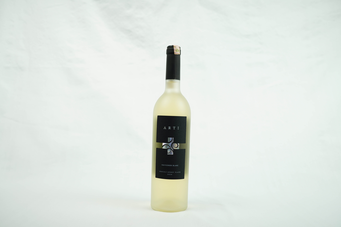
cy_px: 114
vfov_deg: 37.9
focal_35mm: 35
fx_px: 332
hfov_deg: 54.4
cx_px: 170
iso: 500
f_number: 3.5
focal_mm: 35
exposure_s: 1/200
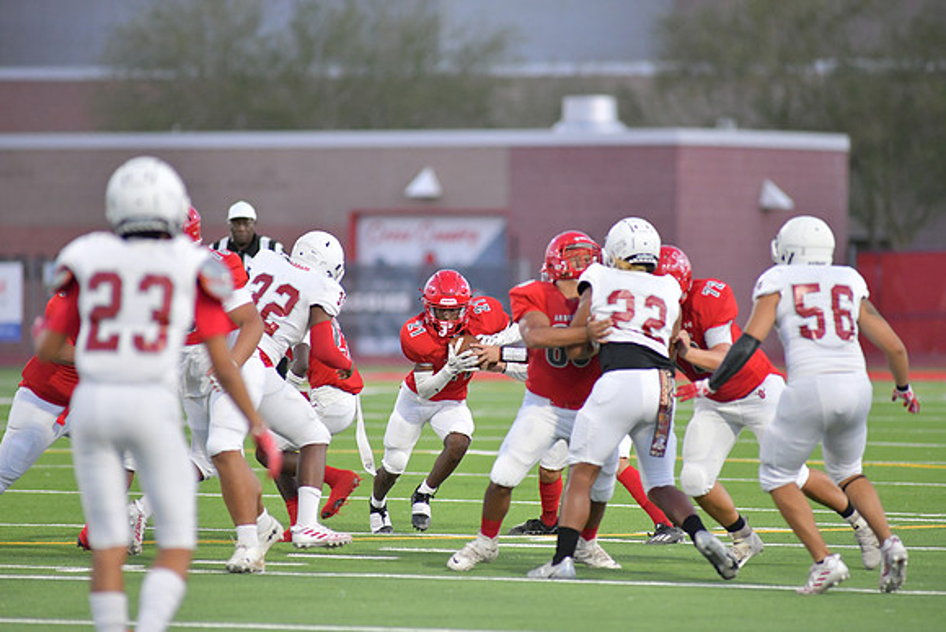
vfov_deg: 4.6
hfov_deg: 6.9
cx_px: 473
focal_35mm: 300
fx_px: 7885
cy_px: 316
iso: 4000
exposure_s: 1/1250
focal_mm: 300
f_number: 3.5
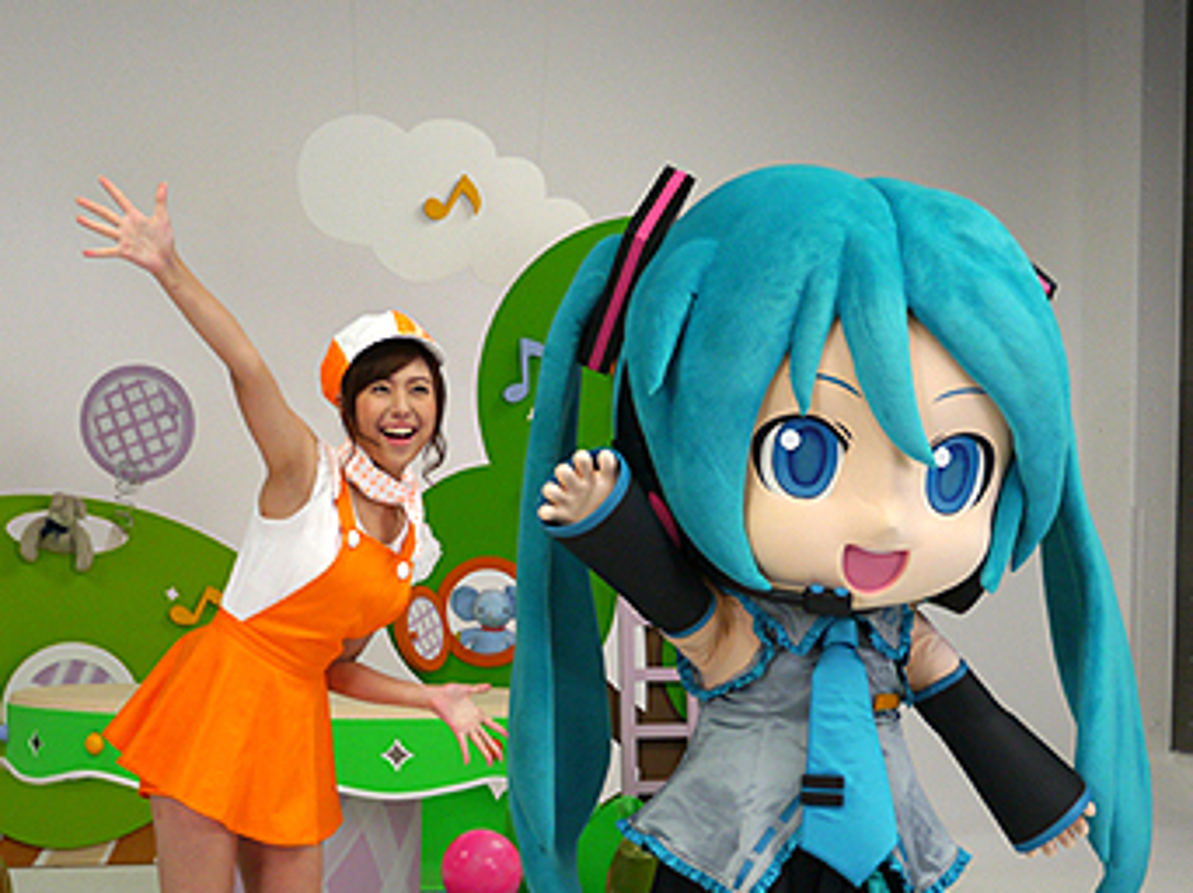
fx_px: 2583
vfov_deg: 19.5
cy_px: 644
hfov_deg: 26.0
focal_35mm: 75
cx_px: 506
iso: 250
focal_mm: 25
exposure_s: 1/250
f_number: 4.9
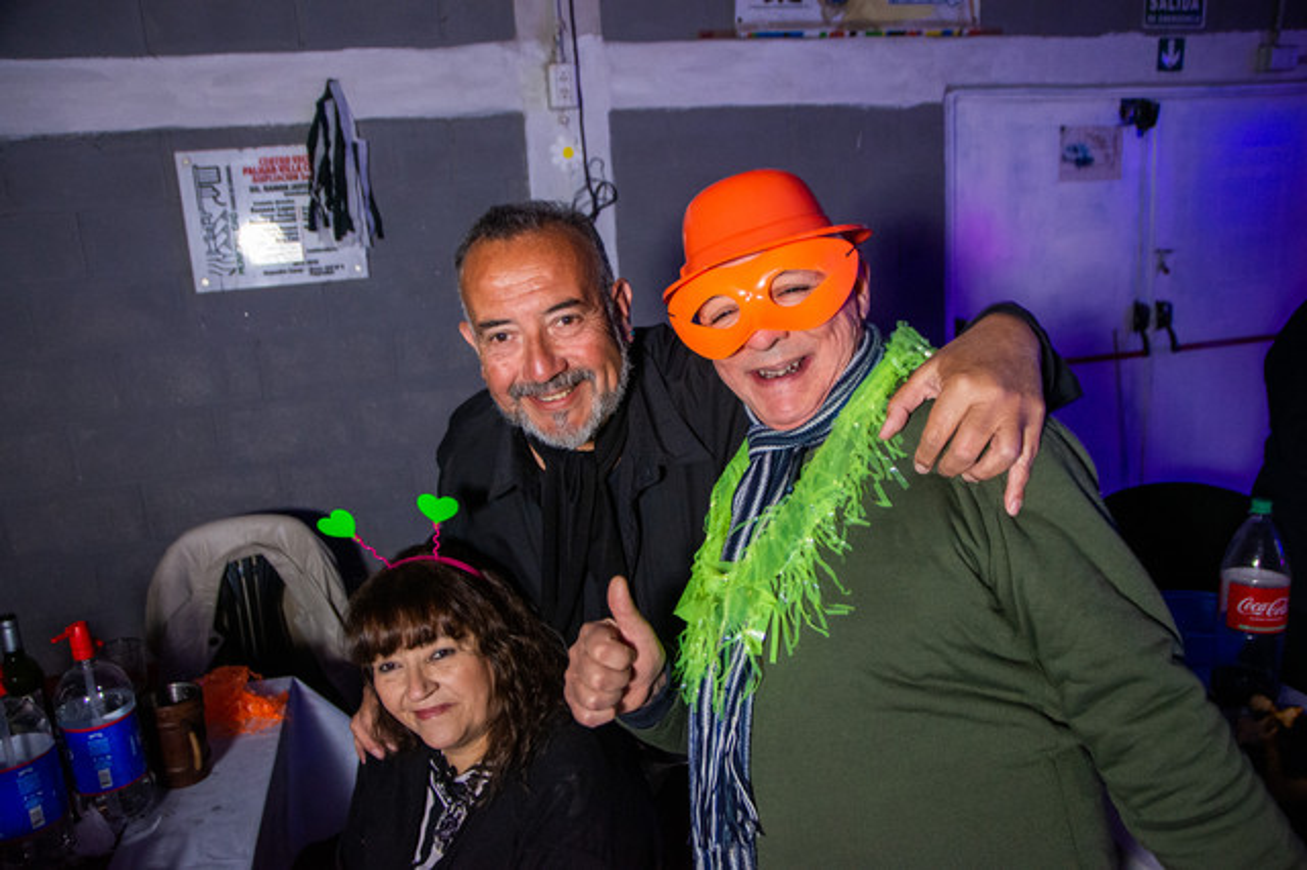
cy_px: 435
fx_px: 925
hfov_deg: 70.5
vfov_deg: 50.4
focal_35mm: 26
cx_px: 654
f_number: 2.8
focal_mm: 17
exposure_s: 1/40
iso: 2500
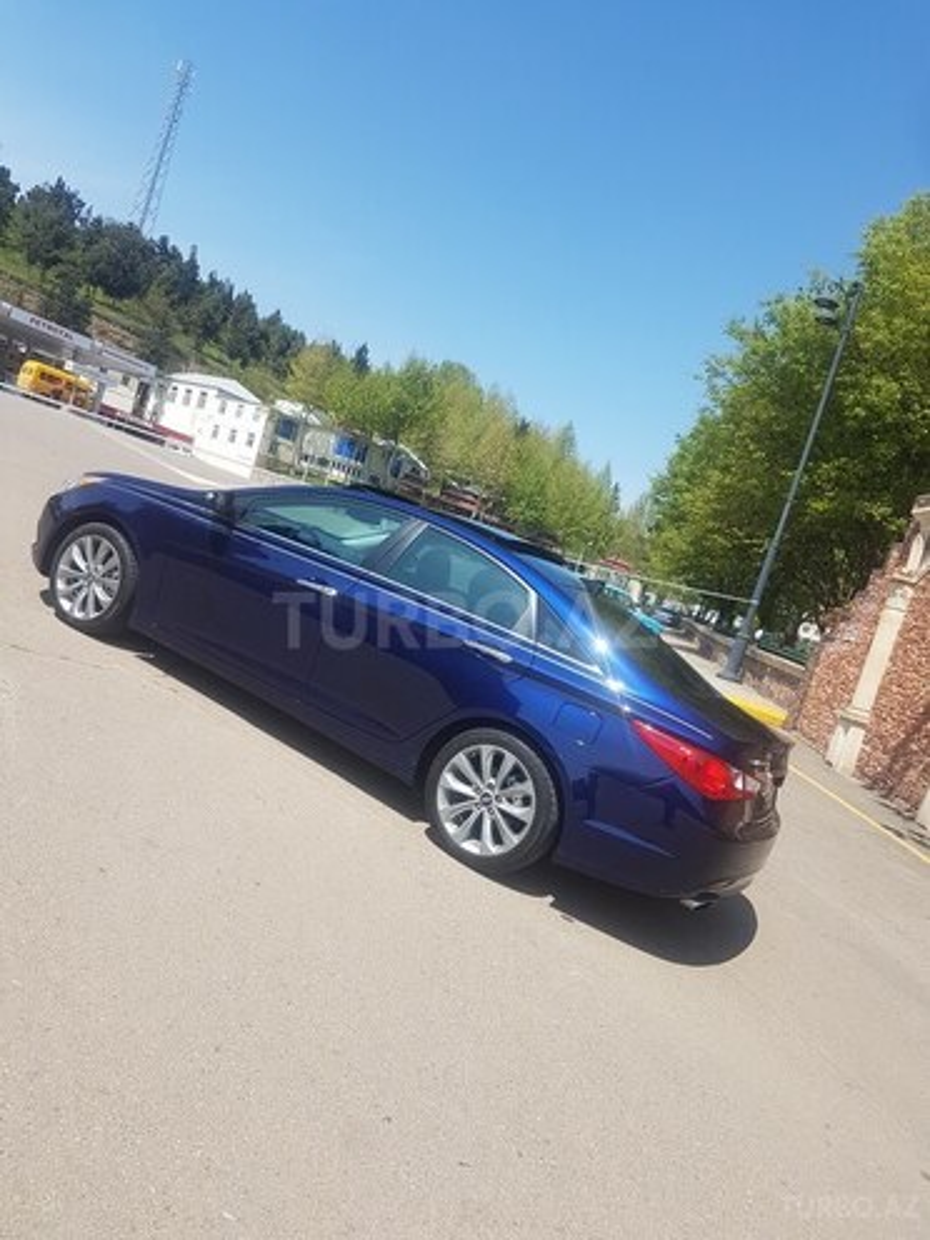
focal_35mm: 26
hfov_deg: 53.1
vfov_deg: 67.3
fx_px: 931
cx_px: 465
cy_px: 620
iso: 40
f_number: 1.7
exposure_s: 1/1632
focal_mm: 4.2
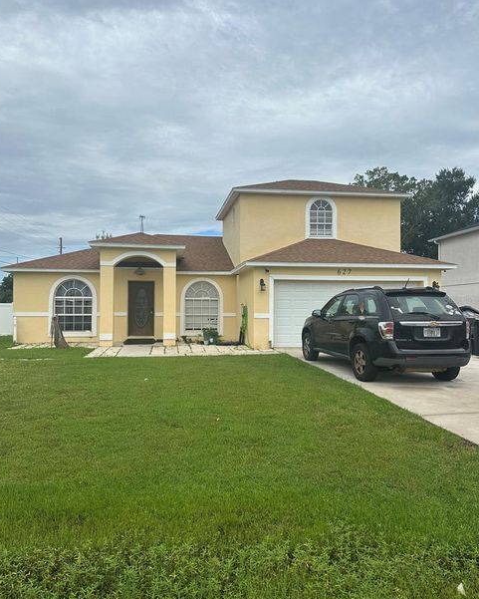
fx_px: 461
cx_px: 234
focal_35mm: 26
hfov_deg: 54.9
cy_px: 300
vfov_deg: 66.0
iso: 80
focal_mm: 6.86
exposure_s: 1/4762
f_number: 1.78
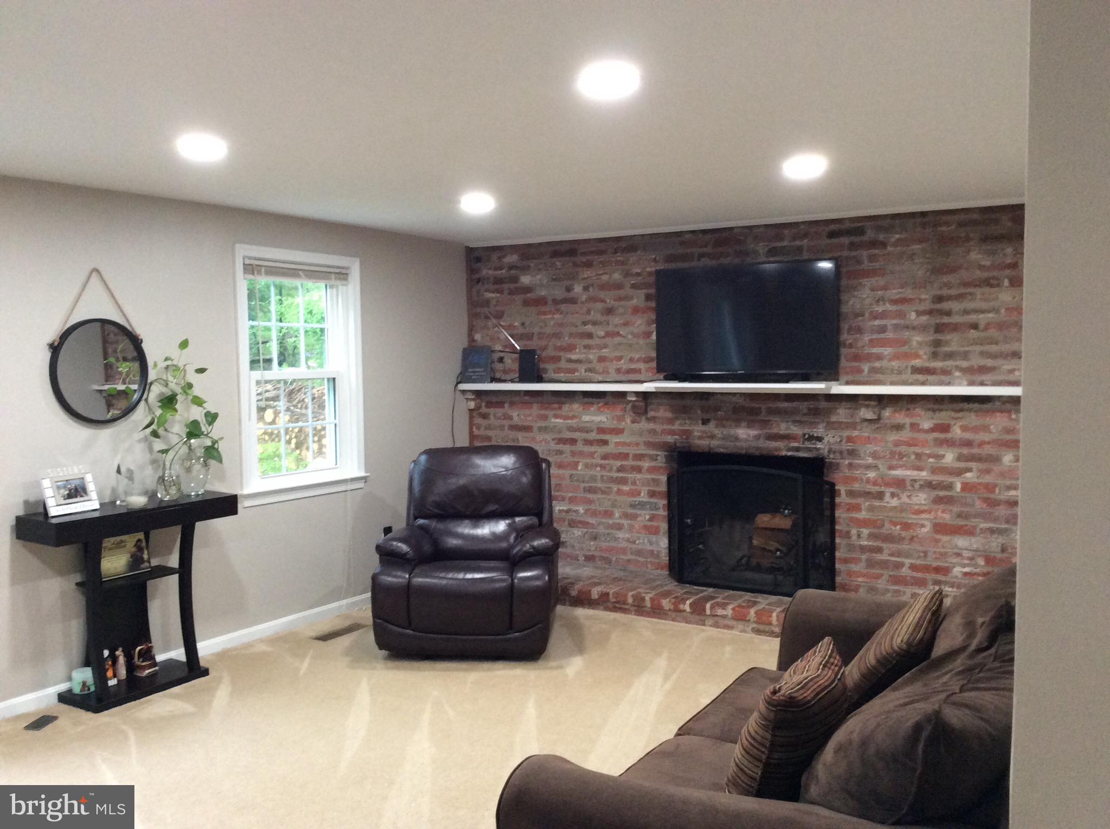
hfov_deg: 56.9
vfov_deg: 44.0
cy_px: 414
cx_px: 555
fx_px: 1024
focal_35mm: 32
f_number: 2.4
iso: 160
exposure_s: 1/24
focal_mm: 3.3
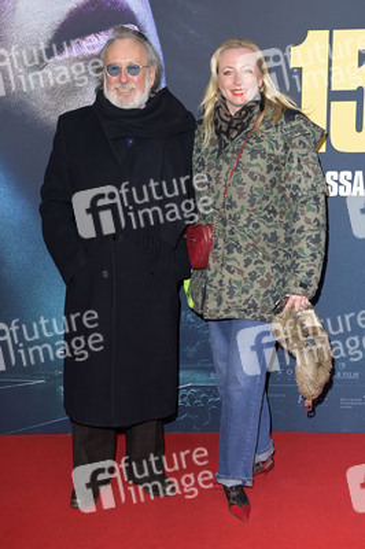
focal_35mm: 52
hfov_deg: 25.9
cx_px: 182
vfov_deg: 38.2
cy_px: 274
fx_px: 792
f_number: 5.6
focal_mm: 52
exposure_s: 1/250
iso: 640
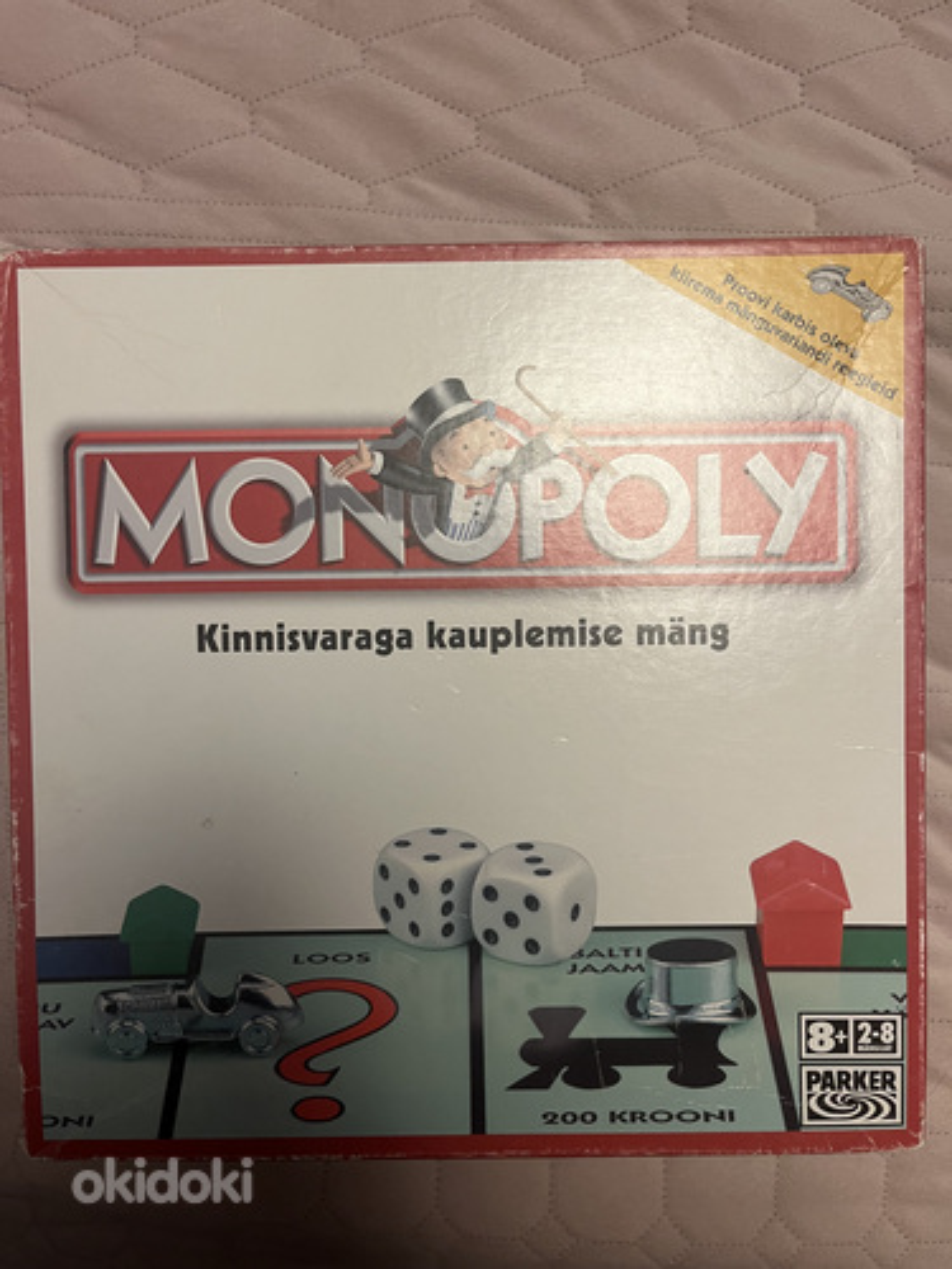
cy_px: 634
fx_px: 953
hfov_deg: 53.1
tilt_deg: -89.0
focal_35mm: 26
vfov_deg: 67.3
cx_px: 476
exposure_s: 1/50
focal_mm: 5.1
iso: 100
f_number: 1.6
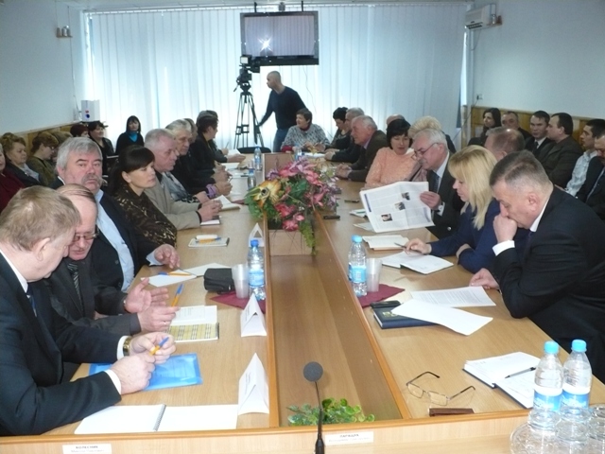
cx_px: 302
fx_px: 647
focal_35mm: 37
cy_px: 227
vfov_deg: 38.7
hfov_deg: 50.1
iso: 320
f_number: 2.8
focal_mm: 6.1
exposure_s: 1/30
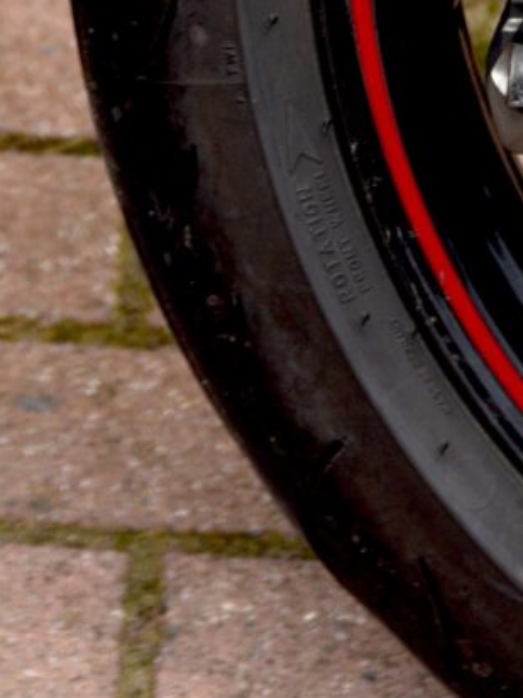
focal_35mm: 418
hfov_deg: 3.5
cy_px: -1345
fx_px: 8421
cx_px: -397
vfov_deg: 4.6
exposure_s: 1/100
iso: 200
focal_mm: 70
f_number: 5
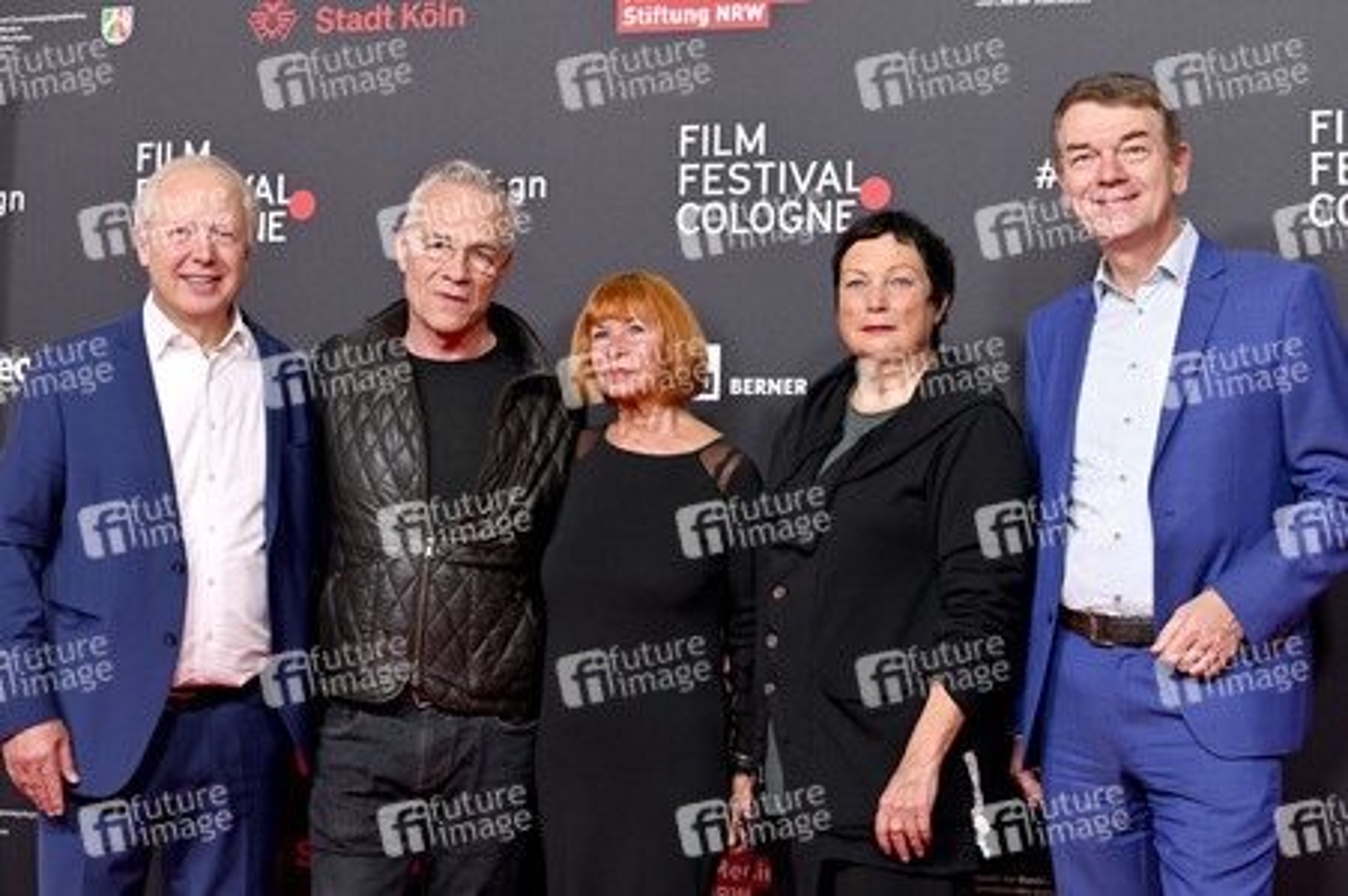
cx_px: 674
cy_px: 448
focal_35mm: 70
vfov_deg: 19.4
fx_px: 2619
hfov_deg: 28.9
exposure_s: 1/200
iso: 1000
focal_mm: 70
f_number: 5
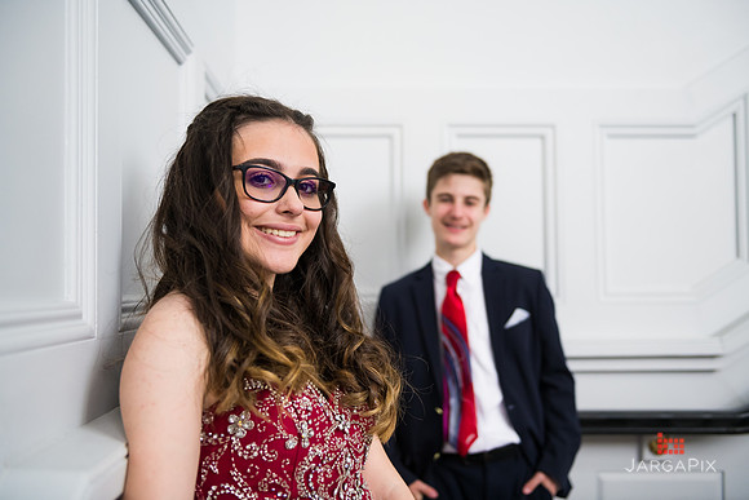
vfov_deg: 35.1
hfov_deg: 50.7
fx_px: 791
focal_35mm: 38
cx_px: 374
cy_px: 250
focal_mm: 38
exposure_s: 1/400
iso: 1000
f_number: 3.2
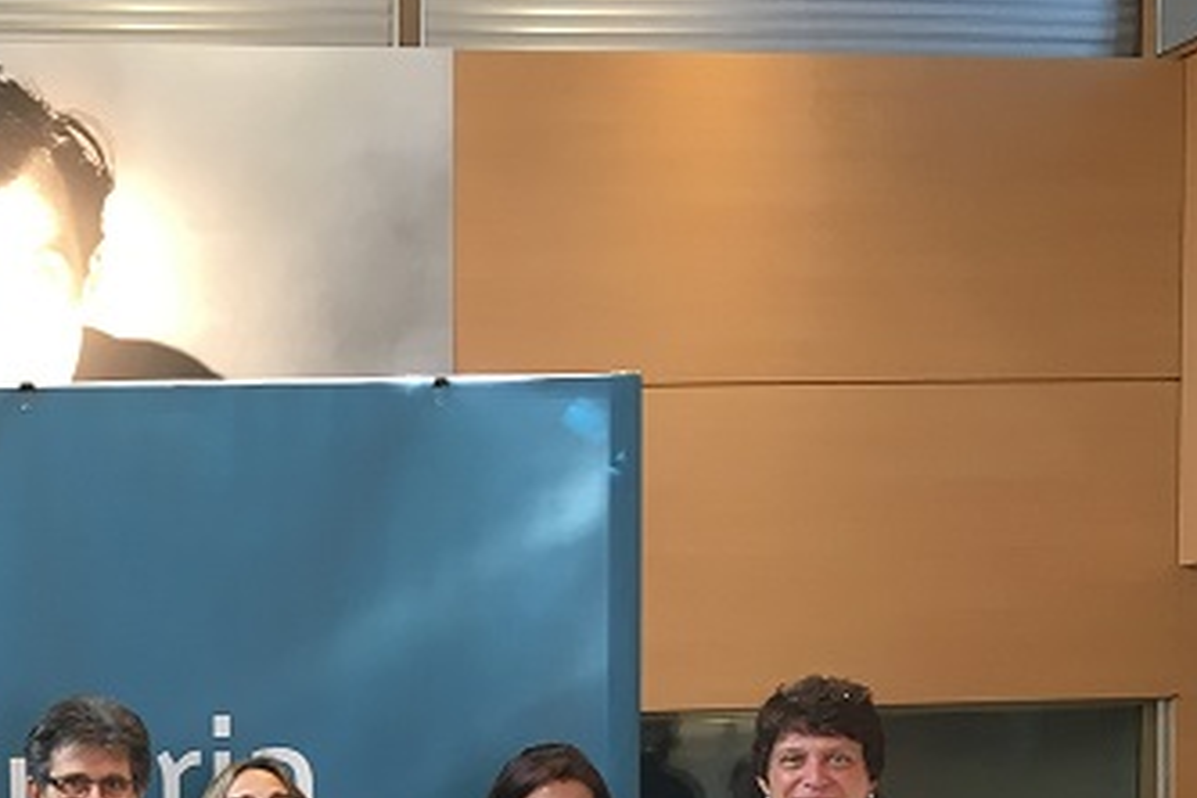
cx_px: -99
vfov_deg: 17.6
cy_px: 1015
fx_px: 2427
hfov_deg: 25.8
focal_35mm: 73
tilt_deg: -4.6
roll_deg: +0.9
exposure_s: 1/33
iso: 80
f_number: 2.2
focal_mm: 4.15
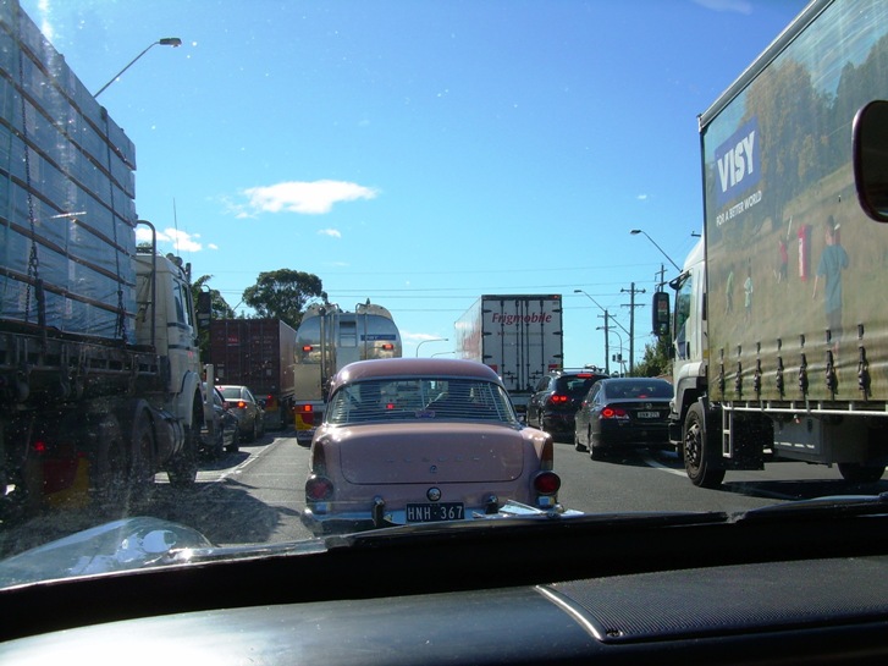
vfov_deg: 37.7
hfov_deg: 49.0
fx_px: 975
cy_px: 333
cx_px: 444
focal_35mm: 38
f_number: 4.6
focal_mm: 6.3
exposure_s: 1/458
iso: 50
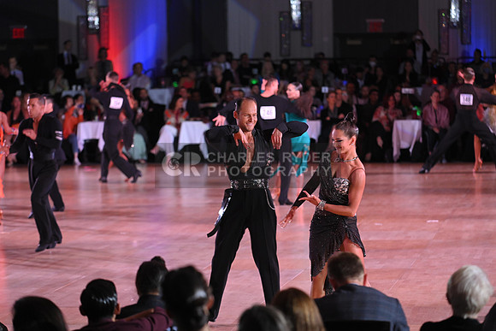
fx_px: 2136
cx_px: 248
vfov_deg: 8.9
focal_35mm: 155
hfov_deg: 13.2
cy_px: 166
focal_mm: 155
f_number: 4.5
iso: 1600
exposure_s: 1/200
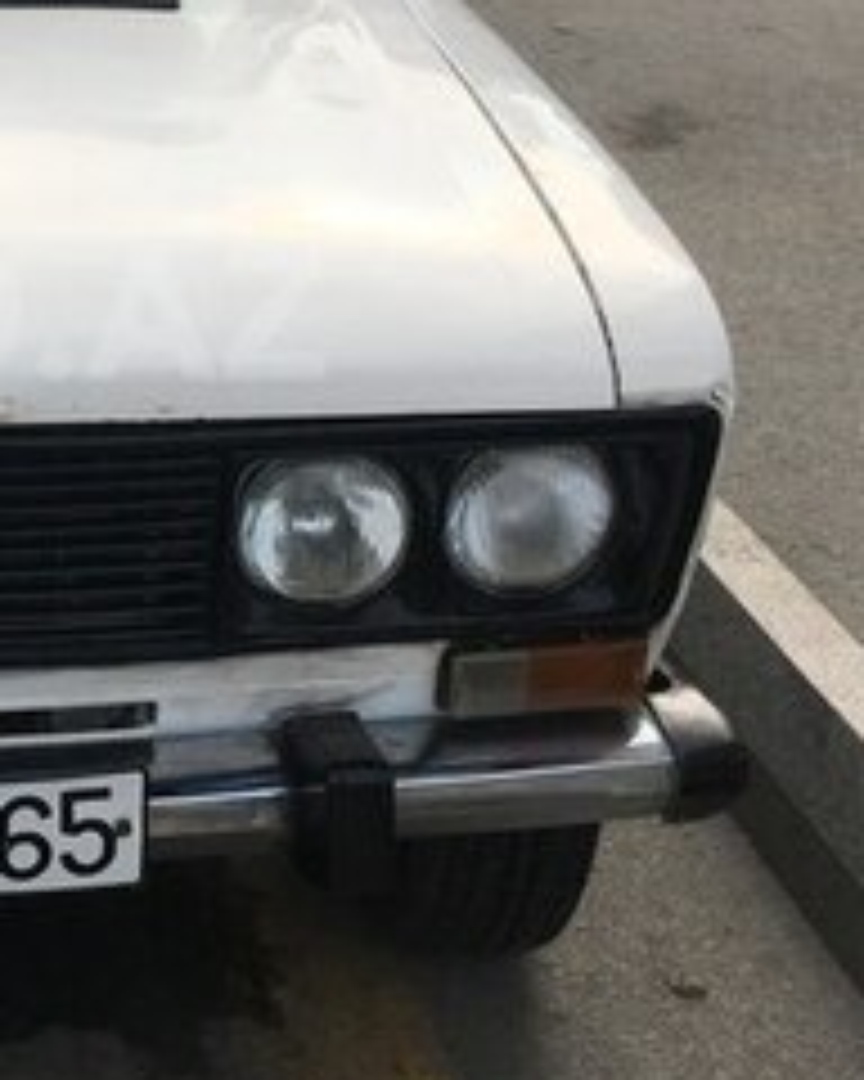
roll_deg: -1.7
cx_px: -135
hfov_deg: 18.7
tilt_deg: -18.3
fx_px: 2493
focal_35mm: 78
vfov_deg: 24.3
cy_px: 313
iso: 25
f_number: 2.2
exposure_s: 1/1026
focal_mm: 4.15
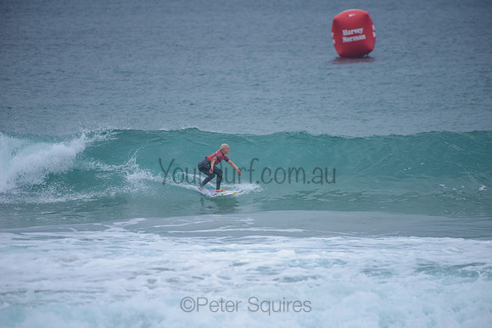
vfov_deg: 2.8
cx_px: 246
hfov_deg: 4.1
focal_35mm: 500
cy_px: 164
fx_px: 6835
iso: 280
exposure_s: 1/2000
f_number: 5.6
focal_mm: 500
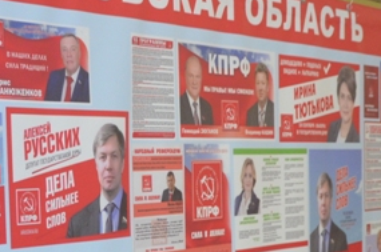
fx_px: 1025
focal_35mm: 97
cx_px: 183
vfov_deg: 13.8
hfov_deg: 21.1
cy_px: 277
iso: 900
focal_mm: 18
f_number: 3.5
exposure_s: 1/60
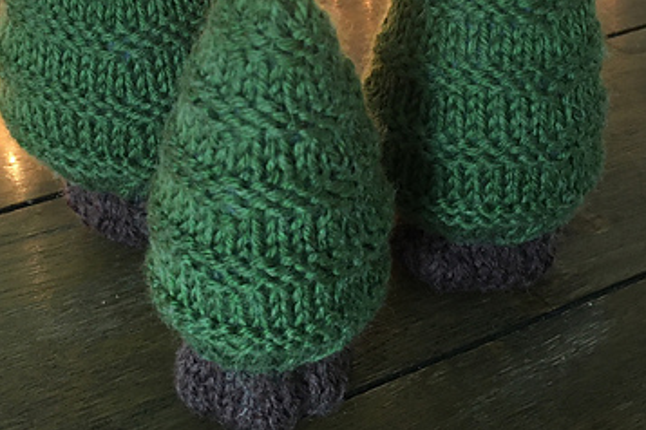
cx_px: 273
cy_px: 94
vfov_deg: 24.7
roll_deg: +2.7
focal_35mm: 54
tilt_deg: -30.0
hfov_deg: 36.8
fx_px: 969
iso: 160
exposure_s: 1/30
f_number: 2.2
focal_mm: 4.15
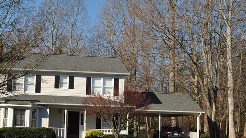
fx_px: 337
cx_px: 82
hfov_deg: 39.6
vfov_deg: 23.1
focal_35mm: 52
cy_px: 85
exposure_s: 1/250
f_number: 8
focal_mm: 23
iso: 100
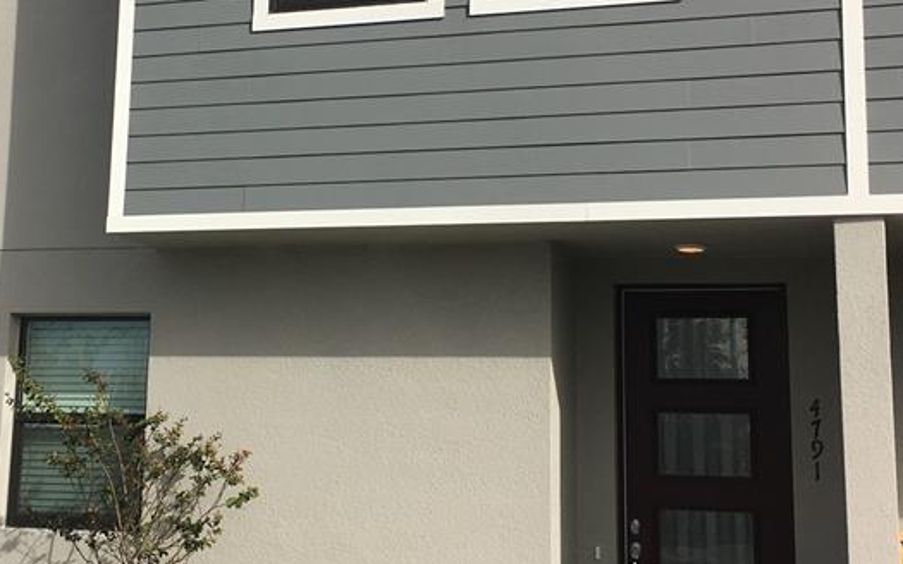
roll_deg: -2.1
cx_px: 335
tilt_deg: +9.3
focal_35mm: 60
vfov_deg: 21.6
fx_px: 1476
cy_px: 189
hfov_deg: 33.8
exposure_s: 1/2137
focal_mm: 4.15
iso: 25
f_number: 2.2
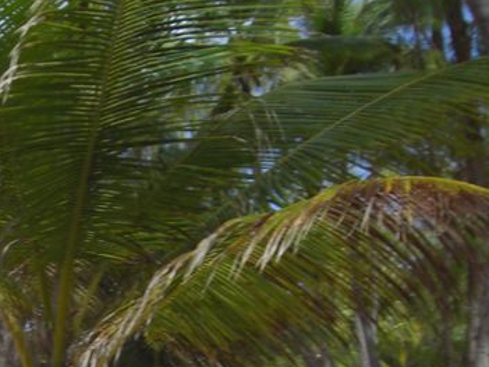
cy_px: 497
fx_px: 1567
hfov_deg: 17.3
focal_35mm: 111
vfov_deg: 12.8
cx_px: -1
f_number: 8
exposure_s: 1/125
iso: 64
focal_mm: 6.2
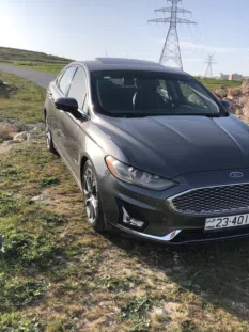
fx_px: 346
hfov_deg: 39.5
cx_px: 147
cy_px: 191
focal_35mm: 36
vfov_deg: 51.2
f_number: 1.8
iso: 20
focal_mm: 3.99
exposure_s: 1/1548
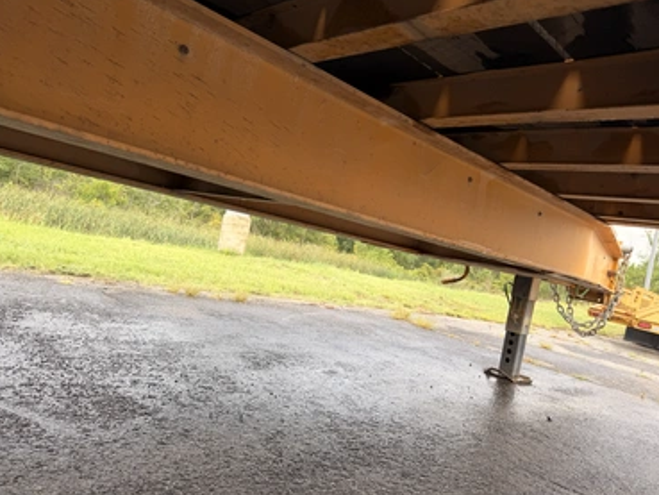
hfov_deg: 67.3
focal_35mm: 26
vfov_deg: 53.1
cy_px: 259
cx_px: 332
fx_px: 495
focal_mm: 6.76
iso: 80
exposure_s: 1/336
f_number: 1.78
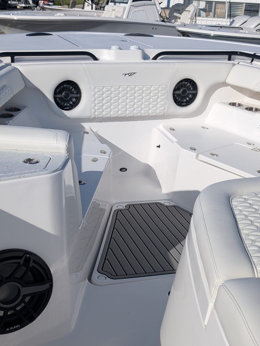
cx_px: 120
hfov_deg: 28.1
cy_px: 253
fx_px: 519
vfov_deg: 36.0
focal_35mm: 52
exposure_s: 1/2532
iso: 21
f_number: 1.68
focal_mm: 6.9
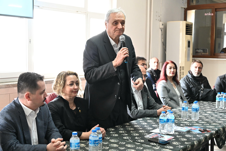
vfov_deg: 27.0
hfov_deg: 39.6
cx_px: 113
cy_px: 76
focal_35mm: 50
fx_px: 314
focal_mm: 50
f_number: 6.3
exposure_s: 1/125
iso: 5000
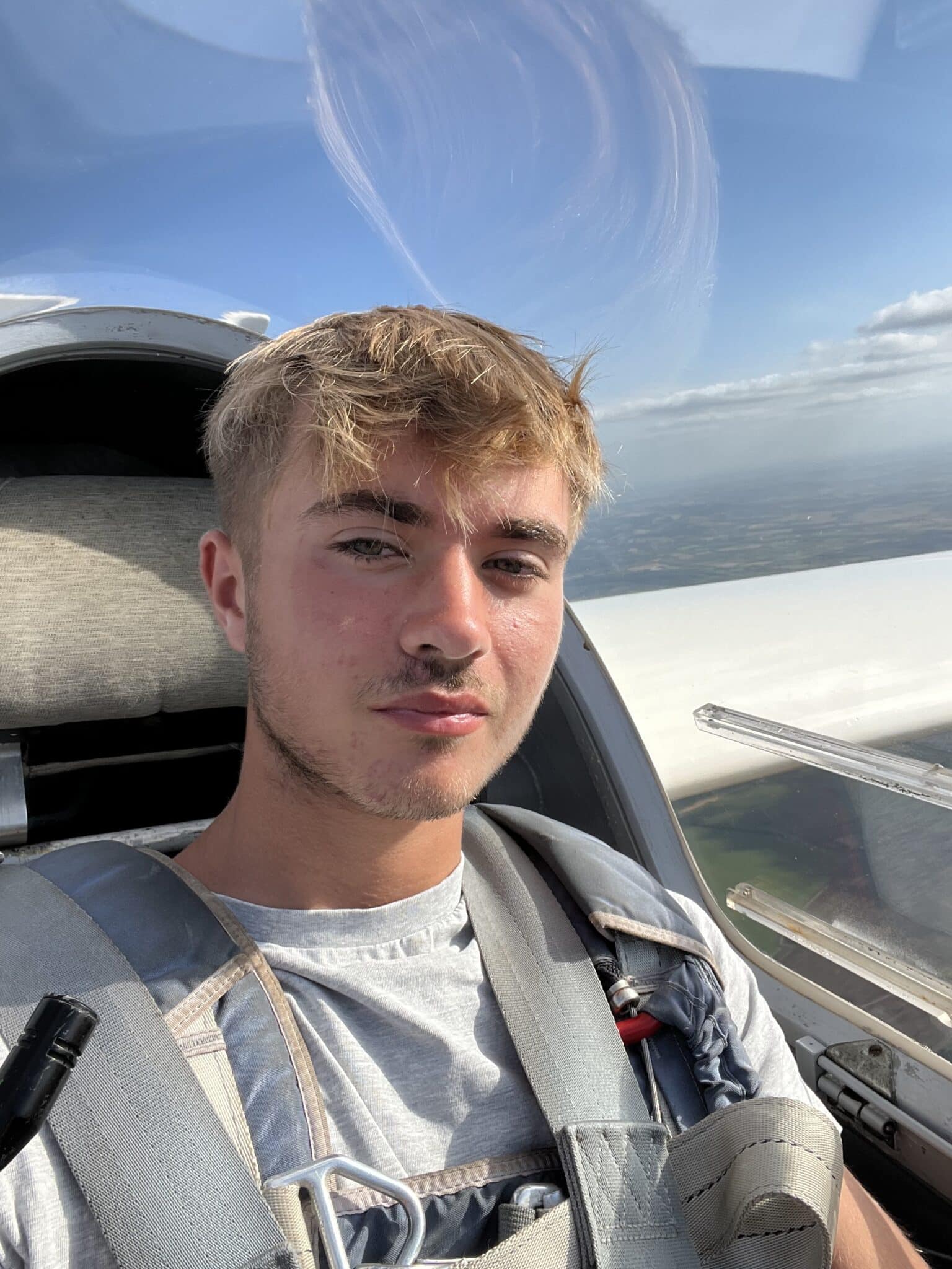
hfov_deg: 46.8
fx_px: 1100
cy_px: 634
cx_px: 476
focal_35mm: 30
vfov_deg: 60.0
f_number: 2.2
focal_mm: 2.71
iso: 32
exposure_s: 1/541
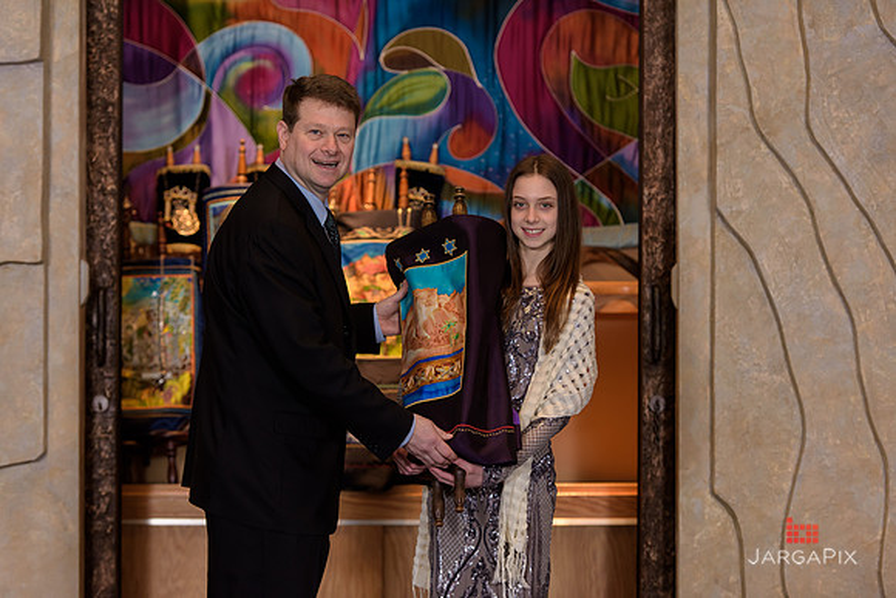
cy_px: 299
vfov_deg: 11.2
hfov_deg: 16.8
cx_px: 448
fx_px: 3037
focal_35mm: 122
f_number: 3.2
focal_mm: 122
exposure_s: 1/200
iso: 640
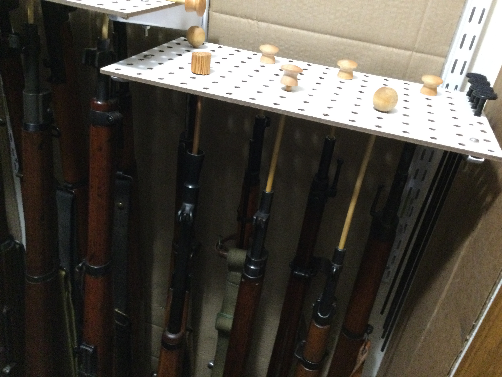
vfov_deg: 45.4
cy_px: 188
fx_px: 450
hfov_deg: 58.4
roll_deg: -8.3
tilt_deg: -30.8
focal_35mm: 31
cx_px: 251
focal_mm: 3.3
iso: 320
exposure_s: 1/15
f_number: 2.4
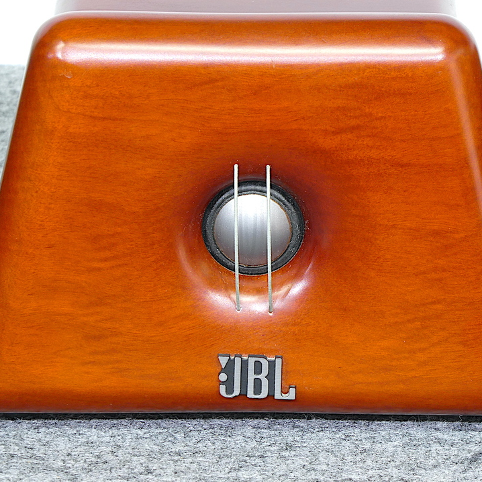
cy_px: 241
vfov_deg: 6.9
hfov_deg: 6.9
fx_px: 3986
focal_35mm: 253
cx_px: 250
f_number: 5.6
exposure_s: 1/1.3
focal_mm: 38.4
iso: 100
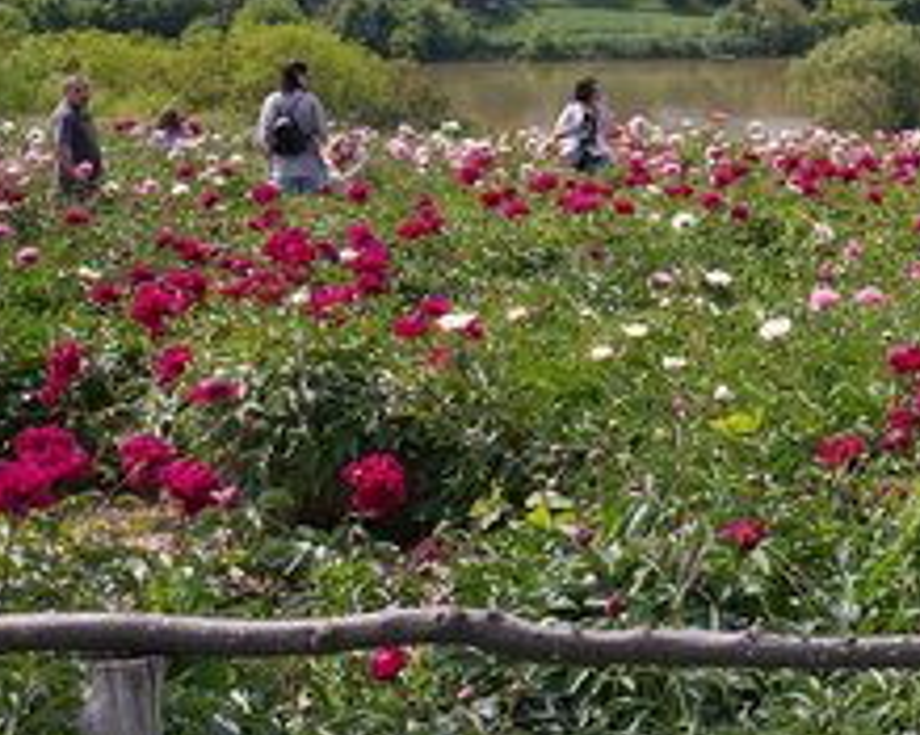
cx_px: 773
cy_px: 183
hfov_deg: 23.7
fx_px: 2150
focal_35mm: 79
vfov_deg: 19.3
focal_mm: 46
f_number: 4
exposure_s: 1/160
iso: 800
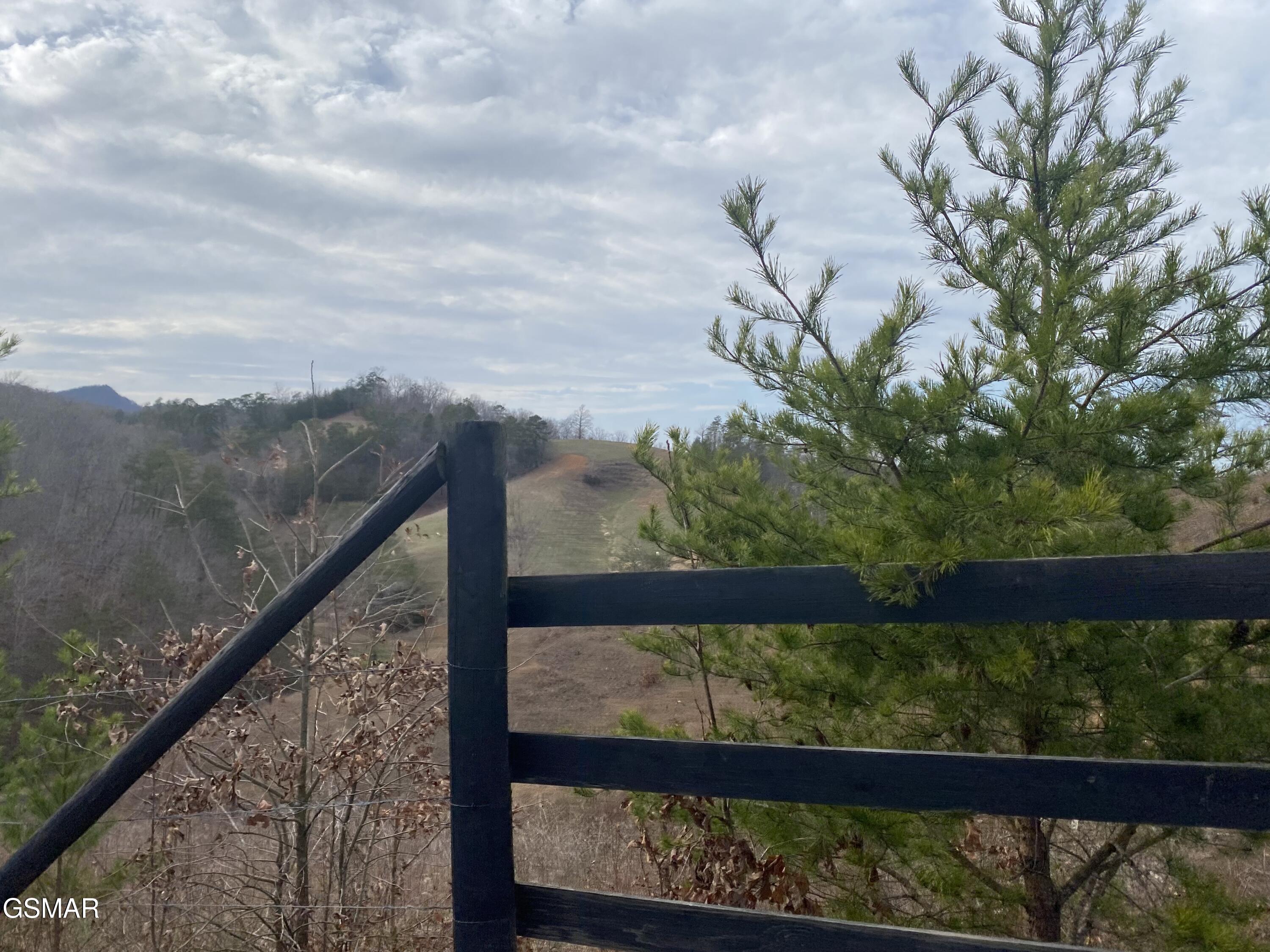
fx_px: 954
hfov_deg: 67.3
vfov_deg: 53.1
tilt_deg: +0.9
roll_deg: +2.4
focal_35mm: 26
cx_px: 635
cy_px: 476
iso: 32
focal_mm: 4.25
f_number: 1.8
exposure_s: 1/2183
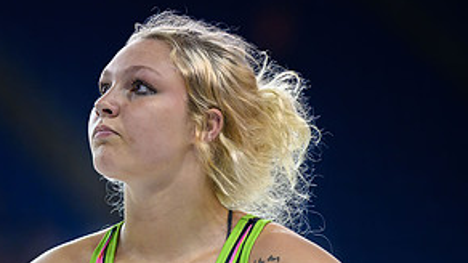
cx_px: 190
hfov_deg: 5.0
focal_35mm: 436
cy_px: 281
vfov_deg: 2.8
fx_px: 5409
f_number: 2.8
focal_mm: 200
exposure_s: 1/640
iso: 2000
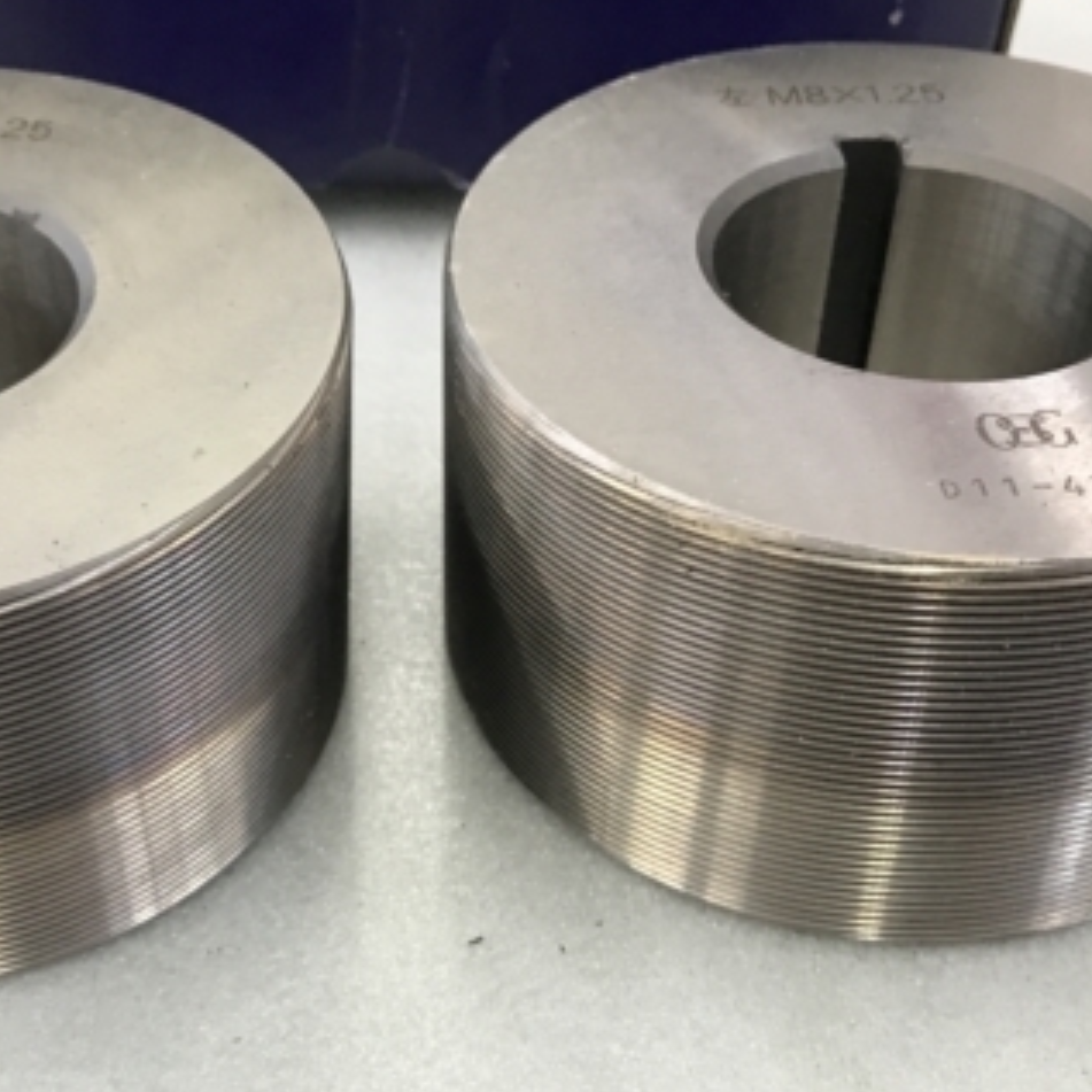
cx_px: 369
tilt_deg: -41.7
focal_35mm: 50
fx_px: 1785
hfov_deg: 33.7
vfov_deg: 34.0
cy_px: 582
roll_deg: -0.9
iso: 40
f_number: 1.8
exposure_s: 1/30
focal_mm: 3.99
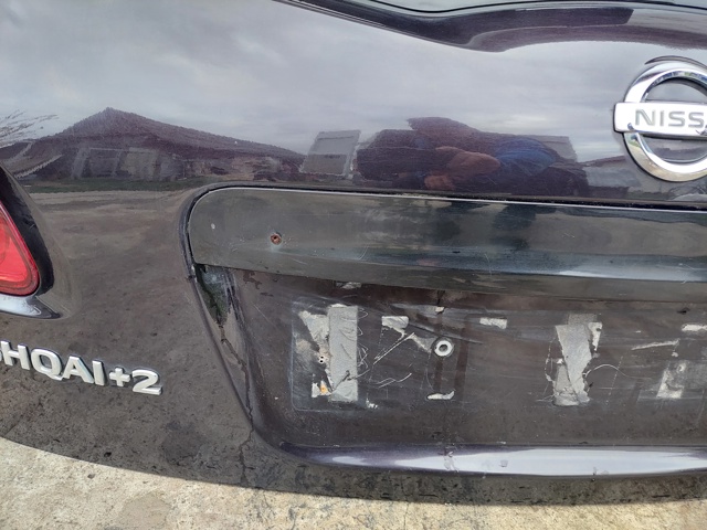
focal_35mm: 24
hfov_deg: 71.6
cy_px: 265
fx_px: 490
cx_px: 354
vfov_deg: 56.8
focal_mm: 5.23
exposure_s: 1/50
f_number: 1.8
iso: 250
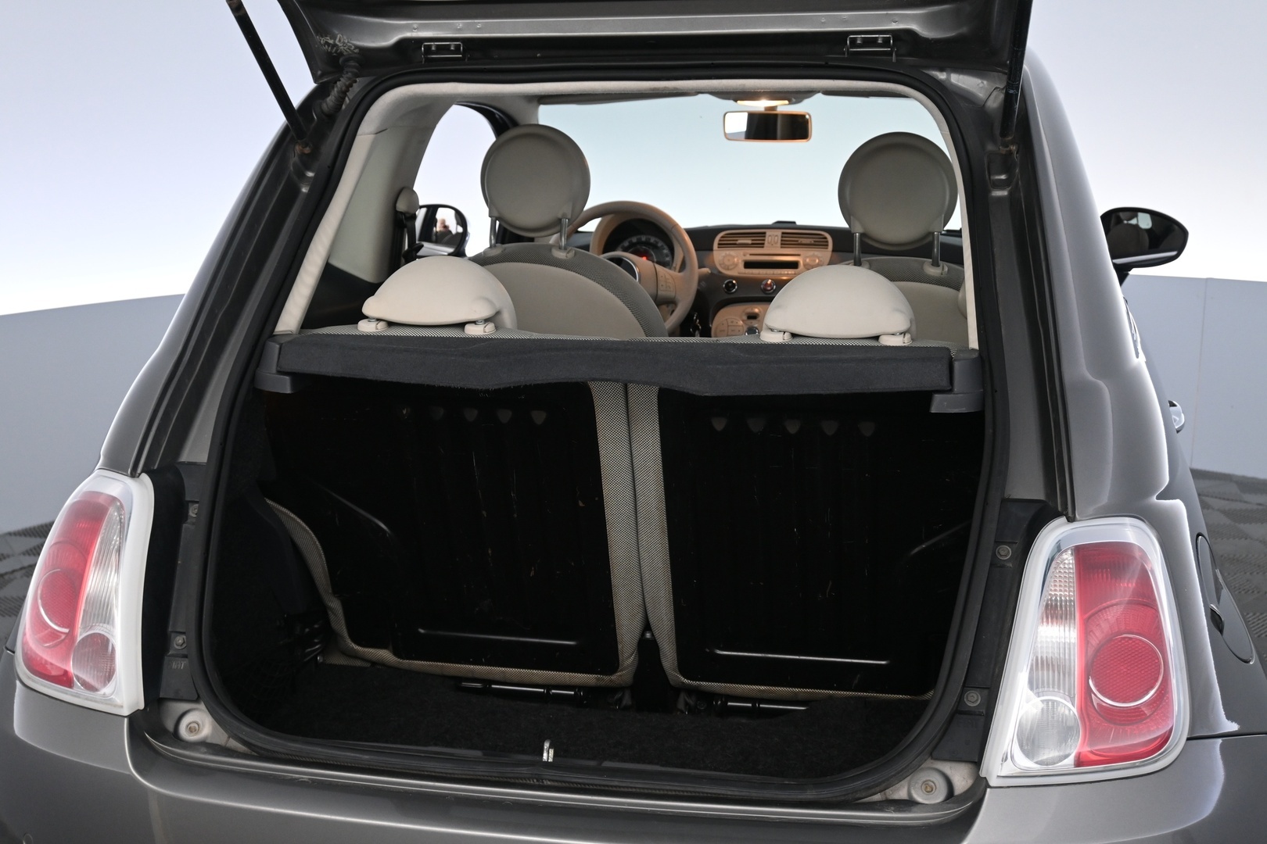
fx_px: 1452
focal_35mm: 41
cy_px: 422
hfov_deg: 47.2
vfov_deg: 32.4
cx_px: 634
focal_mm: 27.5
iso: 800
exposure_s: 1/40
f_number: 4.5
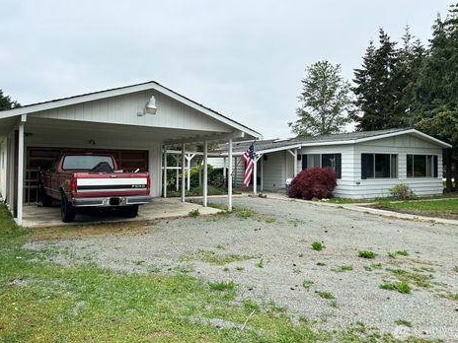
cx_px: 227
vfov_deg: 49.7
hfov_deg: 63.4
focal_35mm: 28
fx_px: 370
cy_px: 160
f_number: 1.5
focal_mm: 5.7
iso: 50
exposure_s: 1/4274
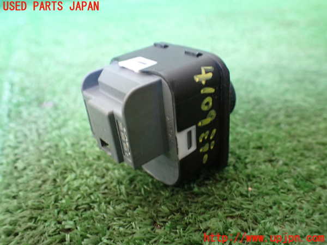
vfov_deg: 46.8
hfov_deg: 60.0
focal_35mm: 30
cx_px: 164
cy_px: 122
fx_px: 283
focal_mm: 5.4
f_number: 2.3
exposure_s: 1/40
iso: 800
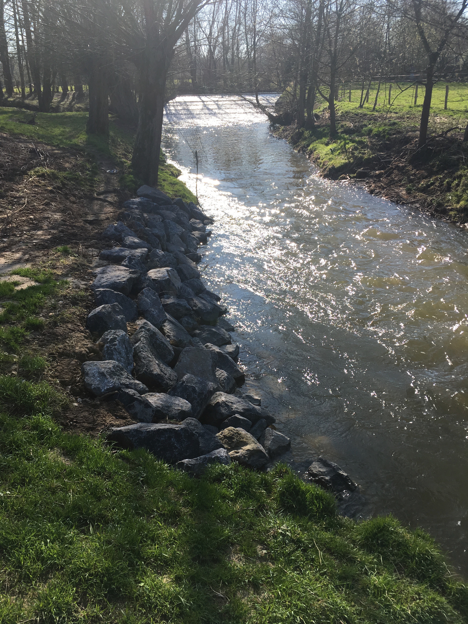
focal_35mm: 29
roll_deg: +2.0
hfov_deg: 48.2
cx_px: 234
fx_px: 523
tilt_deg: -25.4
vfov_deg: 61.7
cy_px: 312
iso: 25
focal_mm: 4.15
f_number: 2.2
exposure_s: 1/950
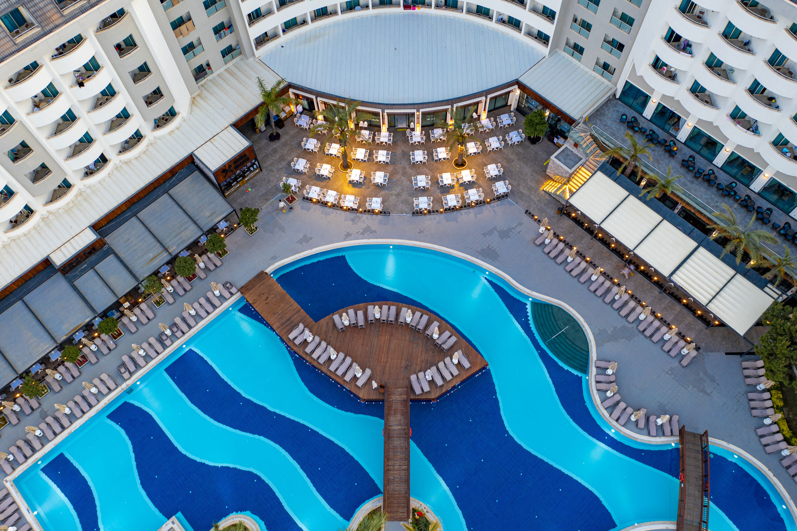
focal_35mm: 28
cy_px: 266
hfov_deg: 65.5
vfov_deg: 46.4
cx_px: 398
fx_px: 620
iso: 100
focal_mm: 10.26
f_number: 4
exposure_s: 1/4
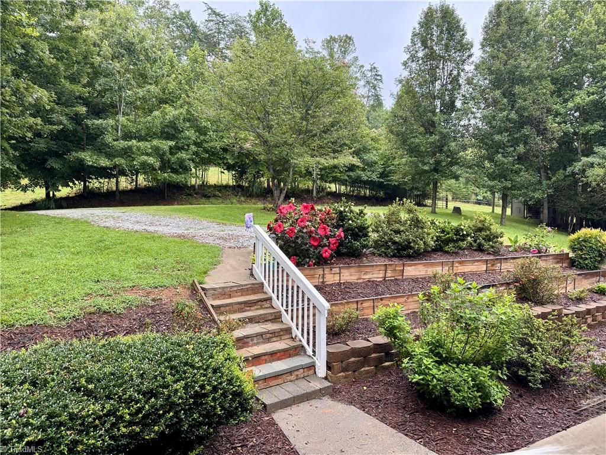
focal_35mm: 24
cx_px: 303
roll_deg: +0.8
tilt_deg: -1.9
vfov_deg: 56.8
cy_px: 228
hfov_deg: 71.6
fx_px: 420
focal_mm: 6.76
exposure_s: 1/121
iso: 125
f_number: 1.78
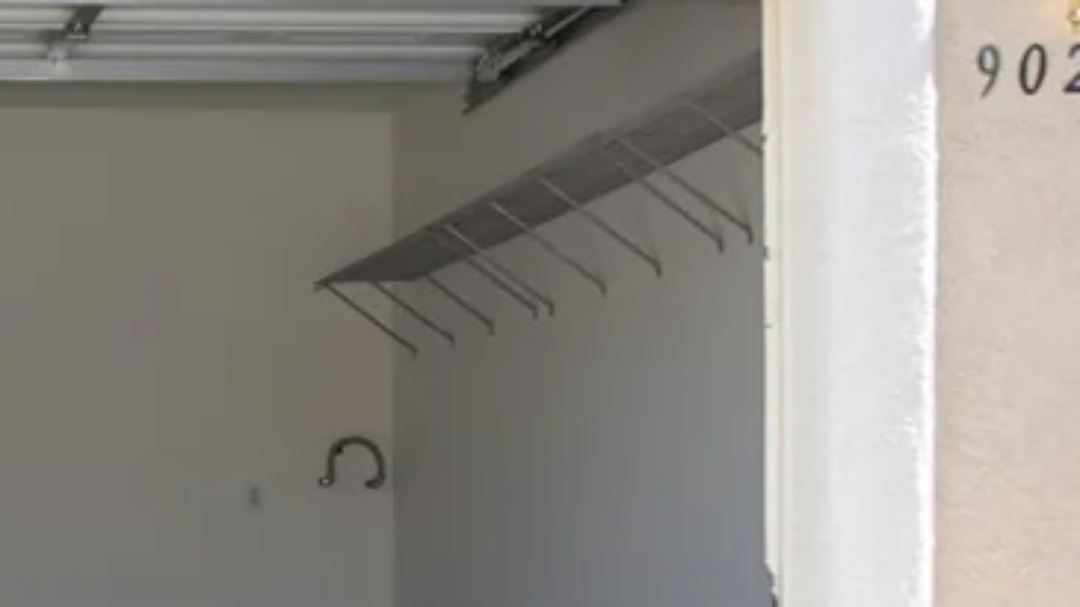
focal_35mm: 97
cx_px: -272
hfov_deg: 20.4
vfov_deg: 12.4
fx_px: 2777
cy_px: 429
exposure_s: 1/200
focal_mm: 22
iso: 100
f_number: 8
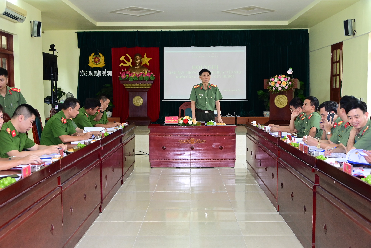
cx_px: 186
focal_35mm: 45
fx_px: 464
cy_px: 124
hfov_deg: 43.6
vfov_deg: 29.9
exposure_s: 1/200
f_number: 4.2
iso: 2000
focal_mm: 30
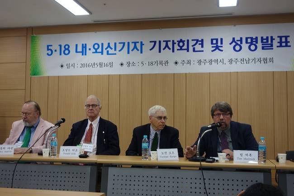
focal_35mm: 43
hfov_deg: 45.4
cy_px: 98
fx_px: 351
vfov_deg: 31.2
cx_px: 147
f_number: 3.2
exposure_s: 1/30
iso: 80
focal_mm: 15.82
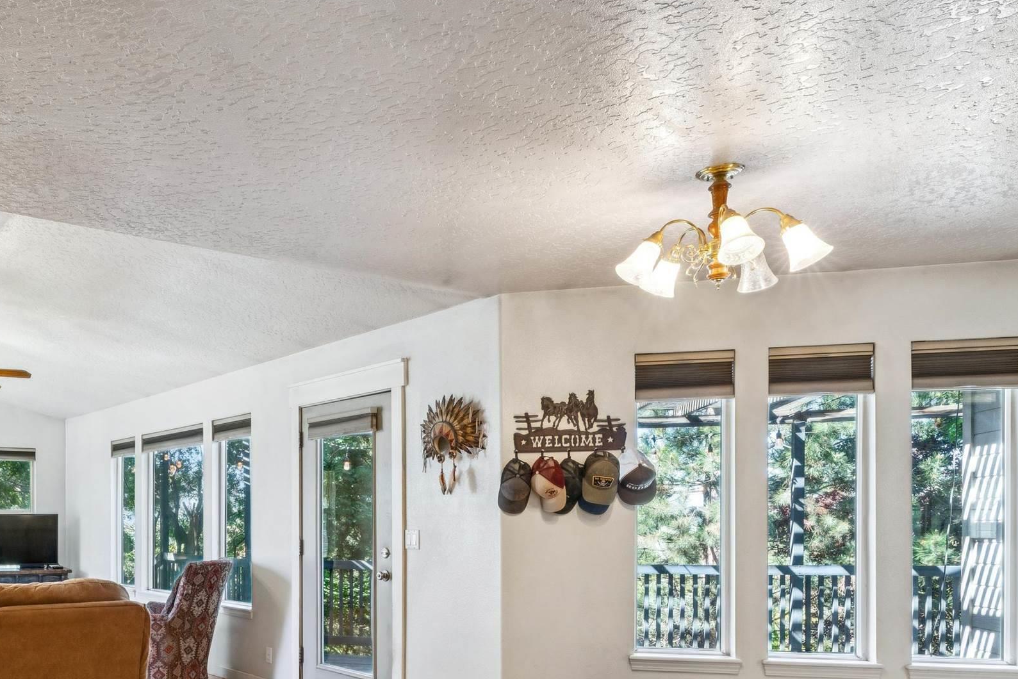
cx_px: 197
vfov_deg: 41.8
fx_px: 853
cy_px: 525
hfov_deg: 56.9
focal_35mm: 30
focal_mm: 15.6
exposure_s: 1/8
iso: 400
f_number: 13
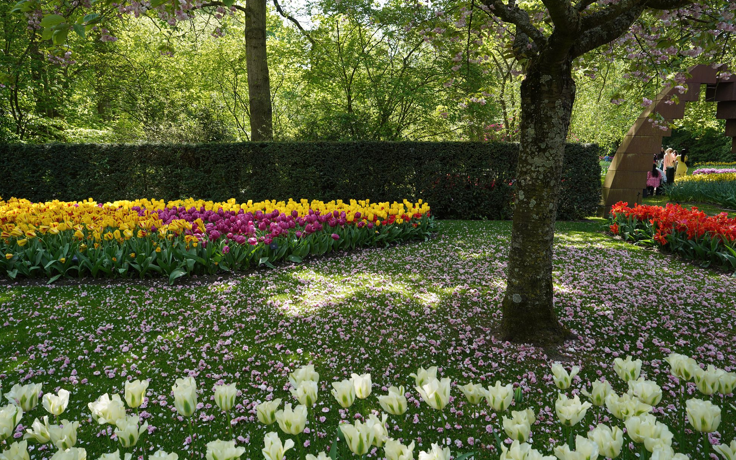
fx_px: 501
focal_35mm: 25
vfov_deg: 49.2
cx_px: 366
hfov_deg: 72.5
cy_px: 216
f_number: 5.6
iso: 100
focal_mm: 24
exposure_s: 1/100
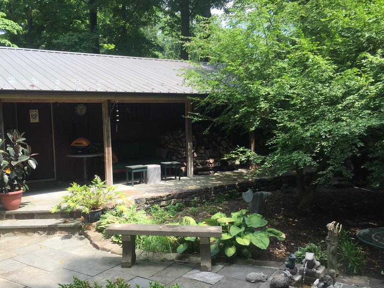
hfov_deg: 53.9
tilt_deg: -2.8
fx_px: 377
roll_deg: +1.1
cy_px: 149
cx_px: 173
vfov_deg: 41.8
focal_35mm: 34
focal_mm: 4.15
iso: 32
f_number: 2.2
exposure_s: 1/488
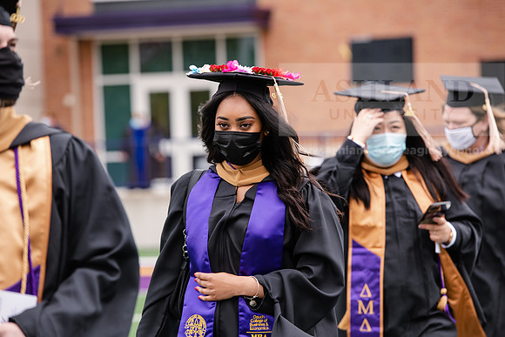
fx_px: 2525
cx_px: 252
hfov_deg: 11.4
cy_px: 168
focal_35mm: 180
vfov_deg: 7.6
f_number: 5
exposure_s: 1/500
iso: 400
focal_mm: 180
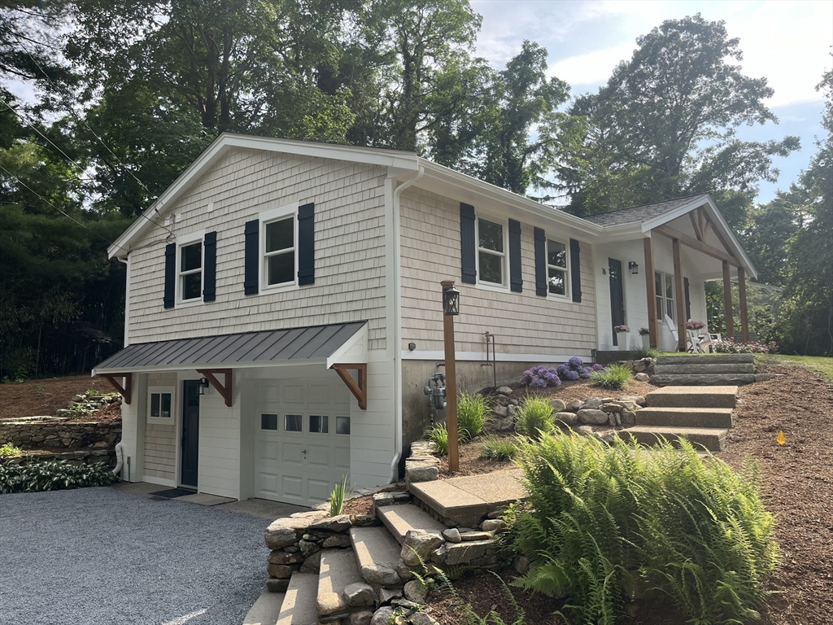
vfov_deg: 53.1
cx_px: 416
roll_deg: +1.7
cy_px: 312
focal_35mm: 26
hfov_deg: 67.3
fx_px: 626
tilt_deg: +7.0
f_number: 1.6
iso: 50
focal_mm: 5.1
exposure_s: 1/1647
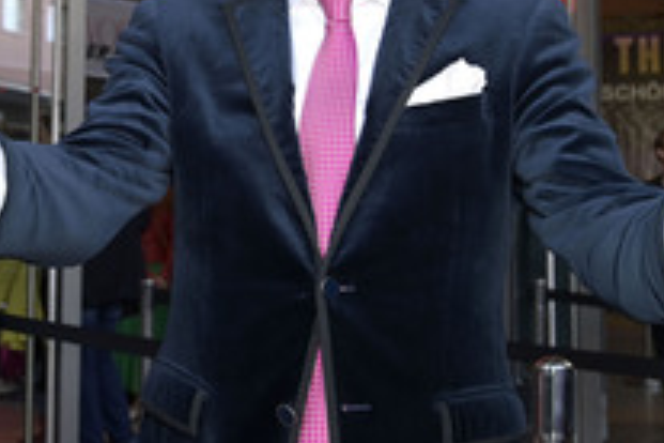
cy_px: 112
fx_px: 1365
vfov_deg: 18.3
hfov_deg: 27.1
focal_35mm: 74
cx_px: 197
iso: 500
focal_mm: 34
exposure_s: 1/80
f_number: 5.6
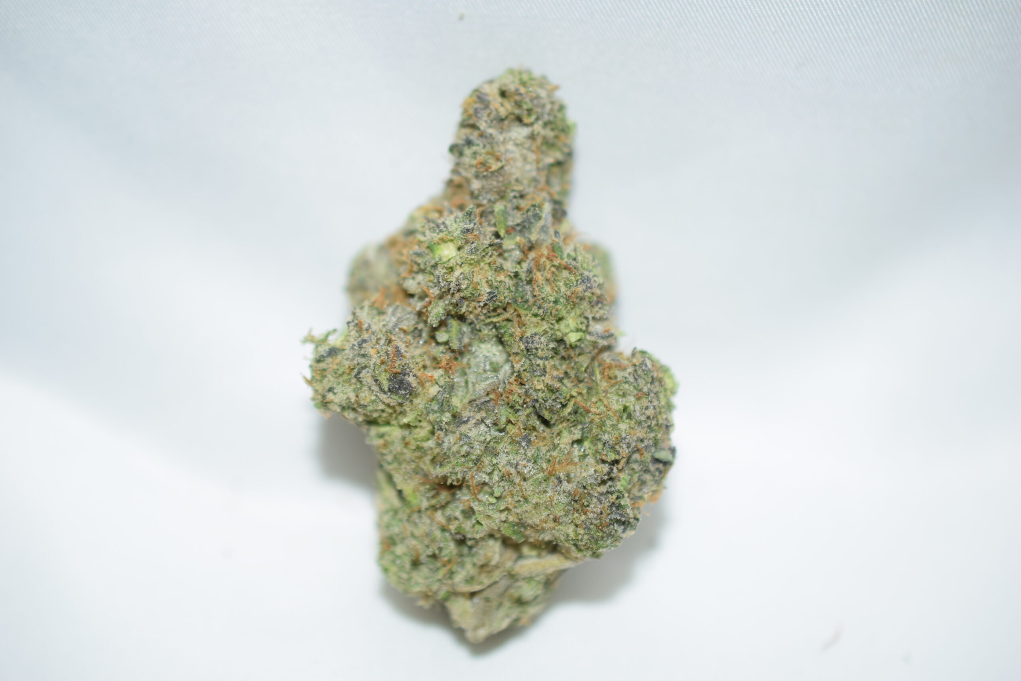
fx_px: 1702
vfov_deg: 22.6
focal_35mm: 60
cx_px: 510
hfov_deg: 33.4
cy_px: 340
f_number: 3.2
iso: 100
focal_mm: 40
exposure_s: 1/60
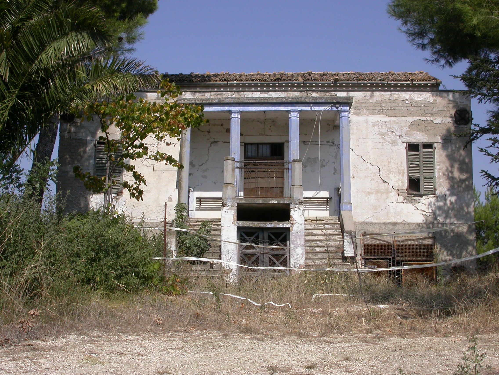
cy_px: 188
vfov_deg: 28.0
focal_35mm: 52
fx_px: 750
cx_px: 250
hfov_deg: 36.8
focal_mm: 10.9
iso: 100
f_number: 7.5
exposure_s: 1/480
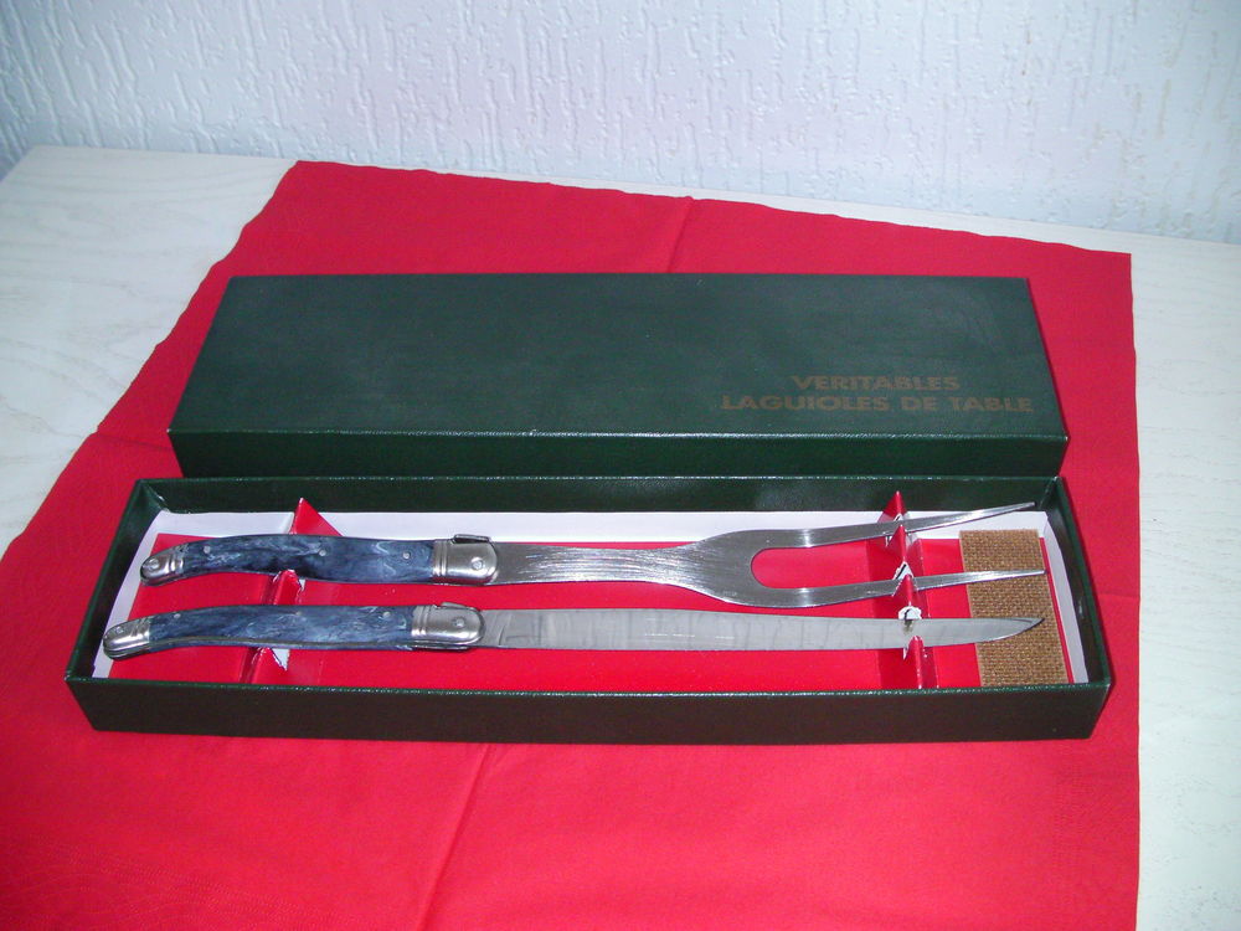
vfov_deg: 37.7
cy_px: 466
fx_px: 1362
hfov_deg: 49.0
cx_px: 620
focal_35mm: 38
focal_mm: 6.3
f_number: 3.5
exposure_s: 1/30
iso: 200
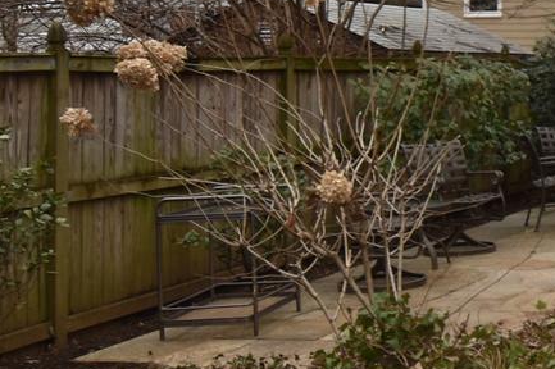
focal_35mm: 71
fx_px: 1094
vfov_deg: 18.8
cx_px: 756
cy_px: 40
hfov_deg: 24.2
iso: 110
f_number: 5
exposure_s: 1/200
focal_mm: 10
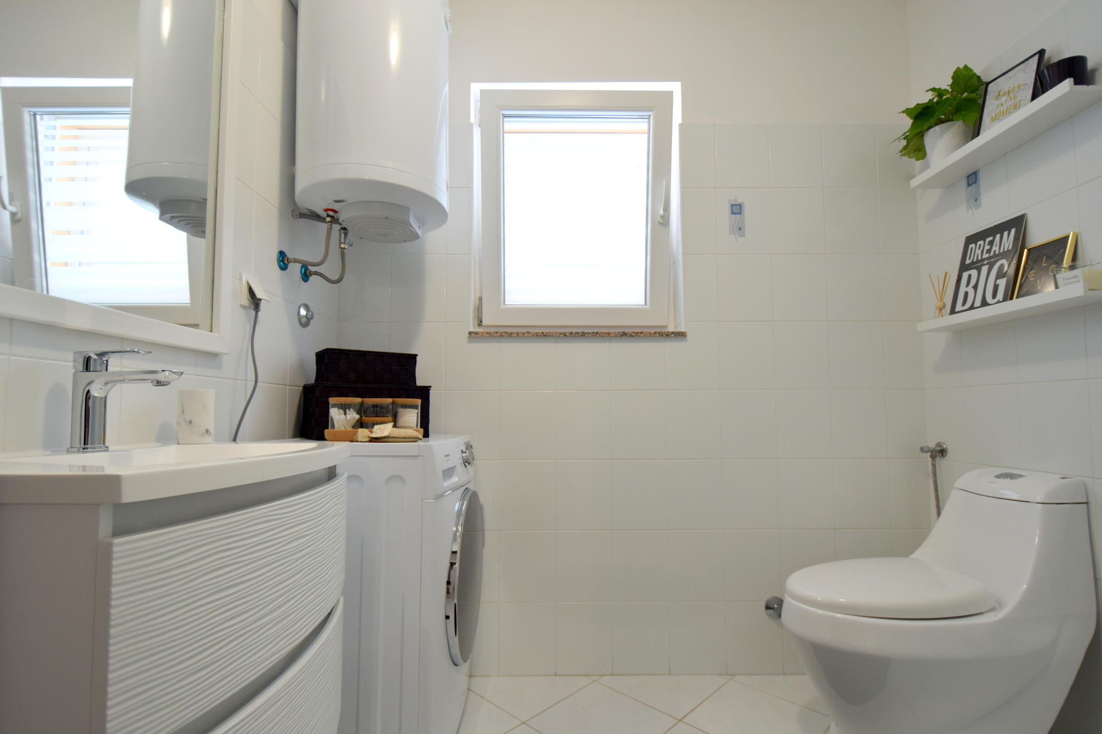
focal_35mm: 15
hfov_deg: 100.4
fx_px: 459
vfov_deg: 77.3
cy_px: 367
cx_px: 551
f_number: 4
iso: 400
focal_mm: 10
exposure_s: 1/60
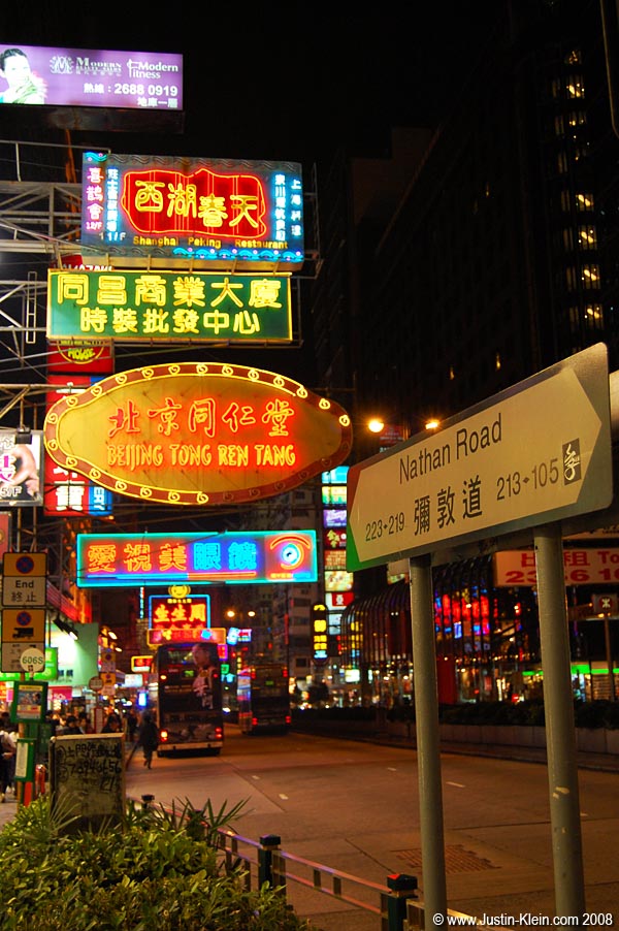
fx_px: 1085
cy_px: 466
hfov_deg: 31.8
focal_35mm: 42
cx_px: 310
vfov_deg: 46.4
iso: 800
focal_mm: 28
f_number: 4.2
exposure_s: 1/60
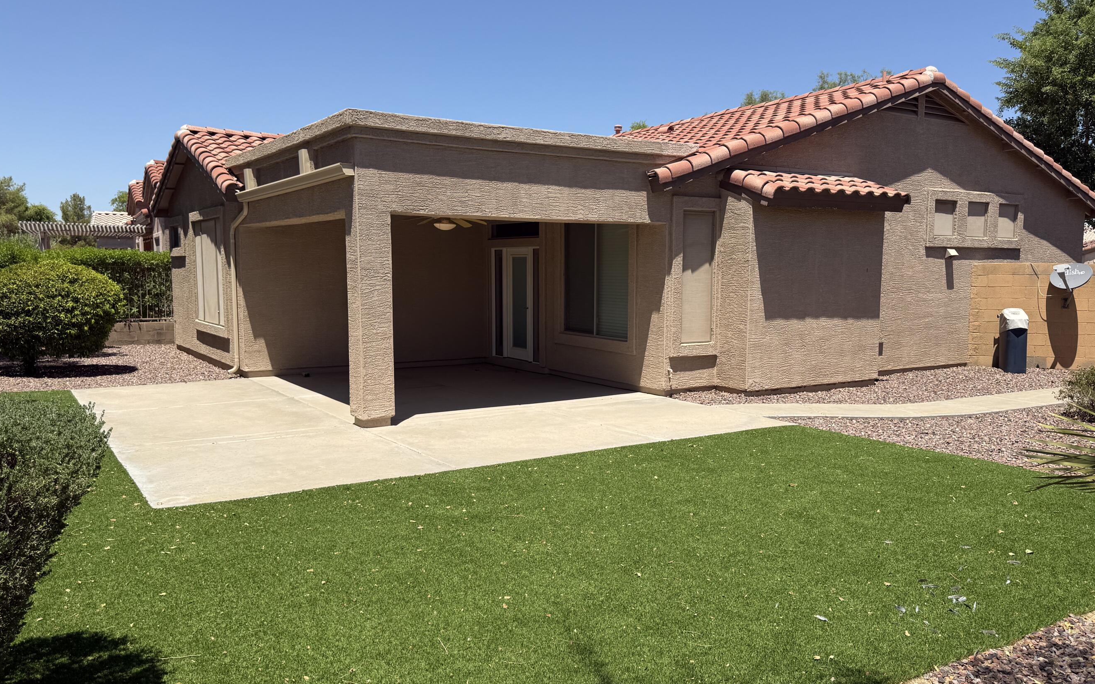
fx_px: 865
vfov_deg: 43.1
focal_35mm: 29
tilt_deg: -5.7
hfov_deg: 64.6
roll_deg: -0.2
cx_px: 573
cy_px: 360
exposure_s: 1/4673
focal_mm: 6.76
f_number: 1.78
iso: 80
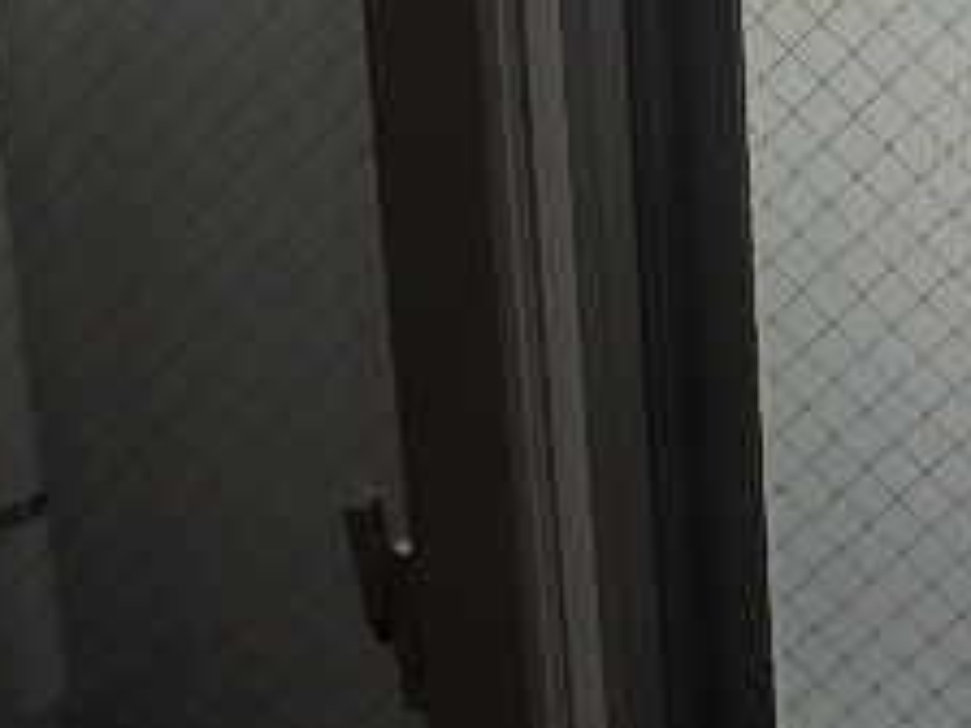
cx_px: 1123
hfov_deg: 28.6
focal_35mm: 60
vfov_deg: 22.0
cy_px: -212
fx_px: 1683
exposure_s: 1/80
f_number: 3.5
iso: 125
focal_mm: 3.7
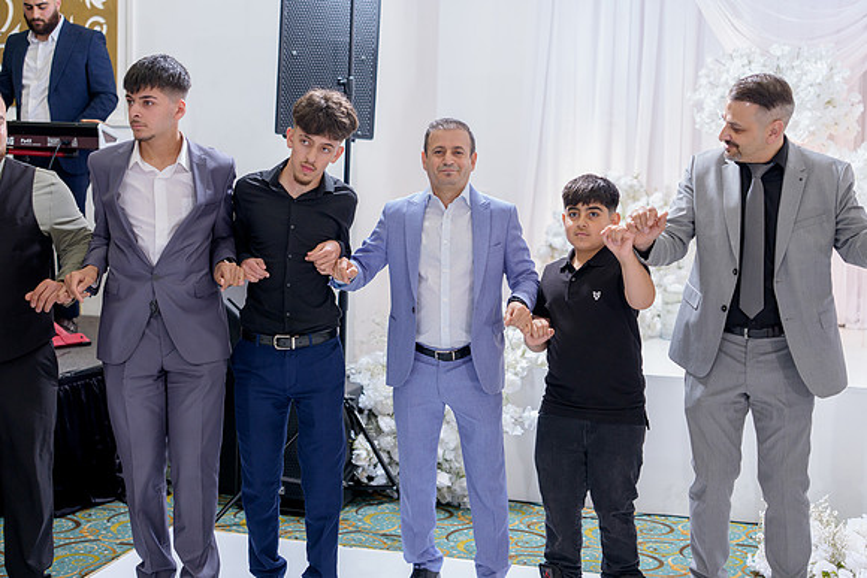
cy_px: 289
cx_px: 434
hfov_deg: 39.6
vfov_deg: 27.0
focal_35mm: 50
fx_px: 1204
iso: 640
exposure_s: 1/200
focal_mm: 50
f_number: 2
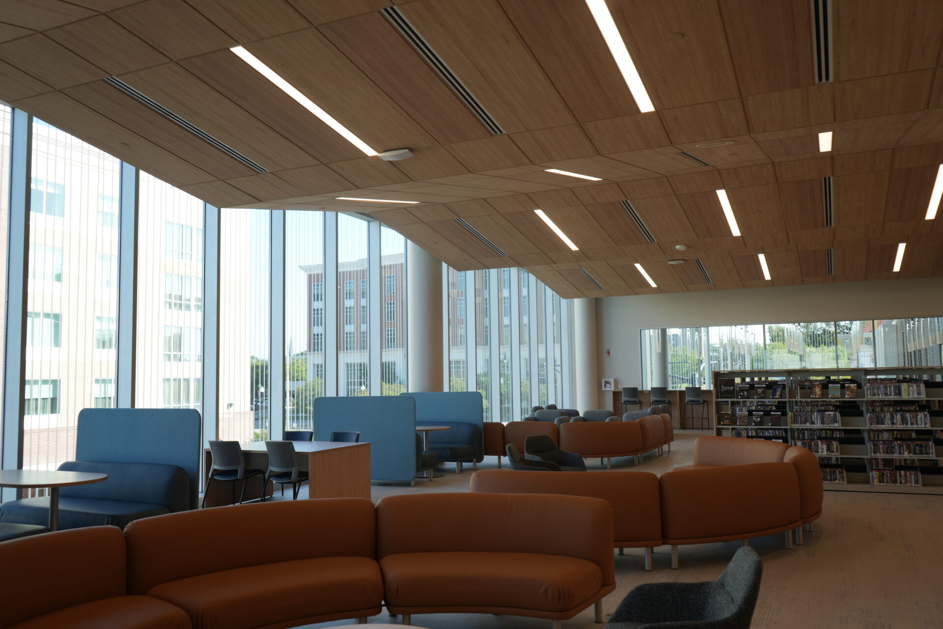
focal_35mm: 29
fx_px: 760
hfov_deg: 63.7
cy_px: 314
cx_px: 472
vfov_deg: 45.0
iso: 100
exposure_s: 1/80
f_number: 4.5
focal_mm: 29
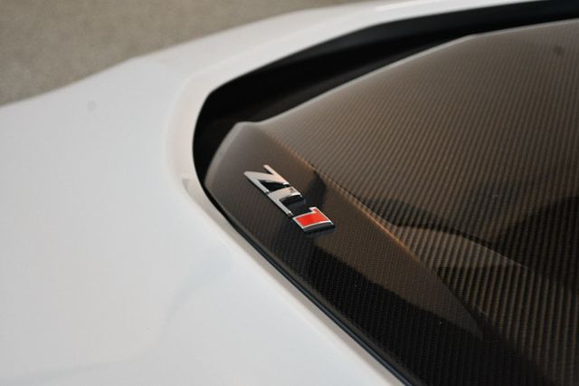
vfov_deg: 17.5
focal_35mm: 78
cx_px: 290
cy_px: 193
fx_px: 1254
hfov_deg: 26.0
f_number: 5.6
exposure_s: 1/125
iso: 2000
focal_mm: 52
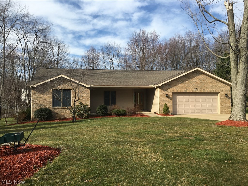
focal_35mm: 29
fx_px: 208
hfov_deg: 61.7
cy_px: 93
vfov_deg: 48.2
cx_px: 124
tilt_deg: +3.8
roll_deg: +1.2
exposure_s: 1/1261
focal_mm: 4.15
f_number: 2.2
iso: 25
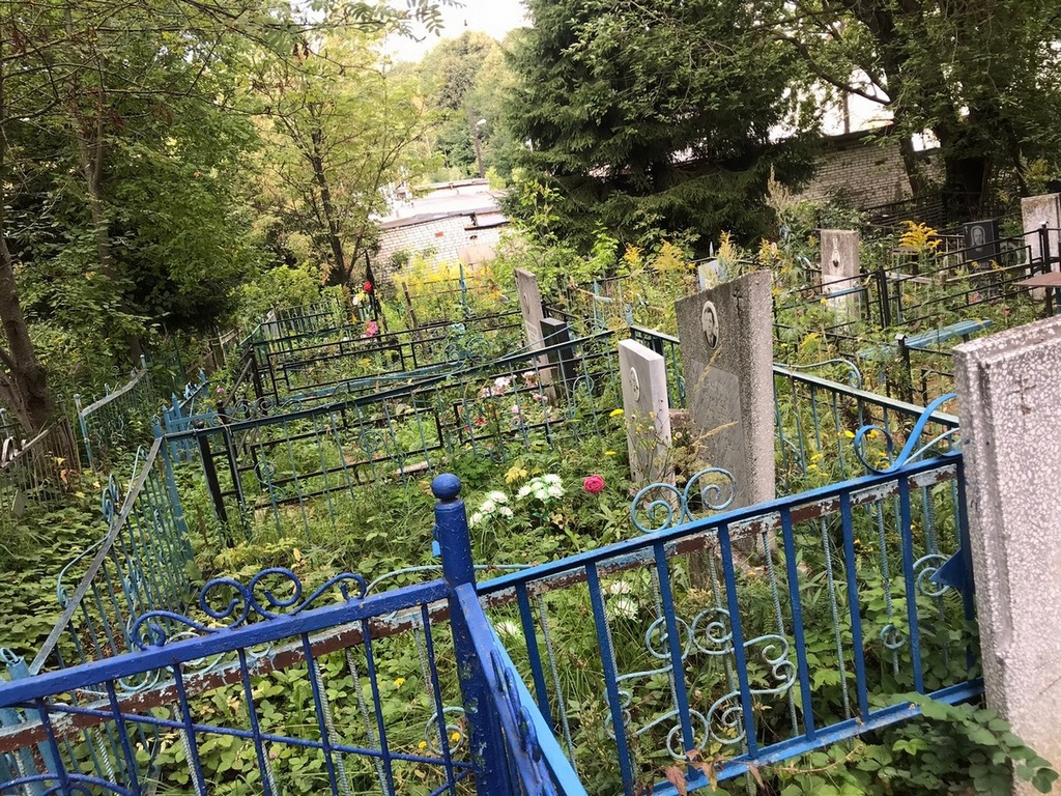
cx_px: 530
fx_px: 858
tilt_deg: -16.0
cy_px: 398
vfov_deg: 49.7
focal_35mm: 28
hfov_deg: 63.4
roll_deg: +11.4
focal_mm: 3.99
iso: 20
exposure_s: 1/154
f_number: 1.8
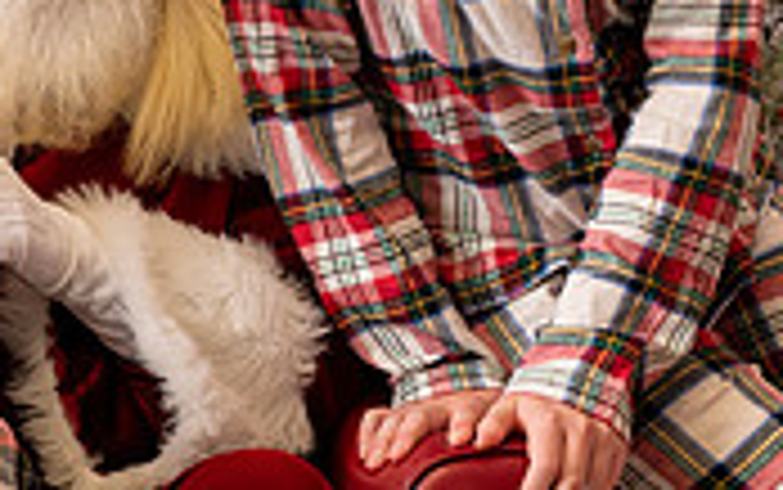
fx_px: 4655
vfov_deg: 6.0
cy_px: 15
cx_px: -188
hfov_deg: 9.5
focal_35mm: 218
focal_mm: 50
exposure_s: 1/100
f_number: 7.1
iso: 100
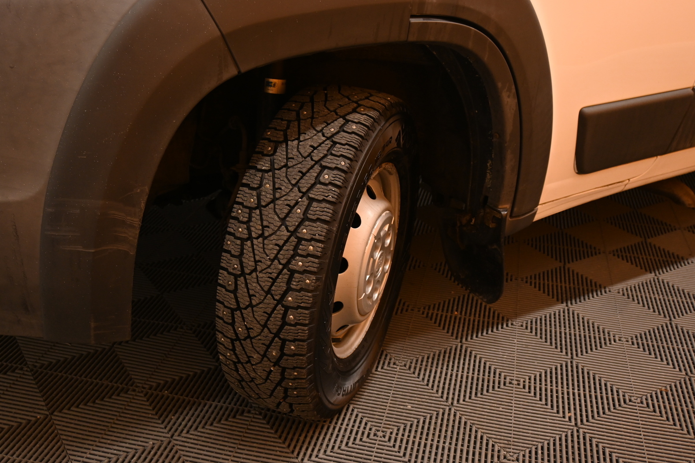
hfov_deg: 50.1
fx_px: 744
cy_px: 236
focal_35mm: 39
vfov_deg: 34.6
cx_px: 343
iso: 800
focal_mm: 25
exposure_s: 1/40
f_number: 4.2
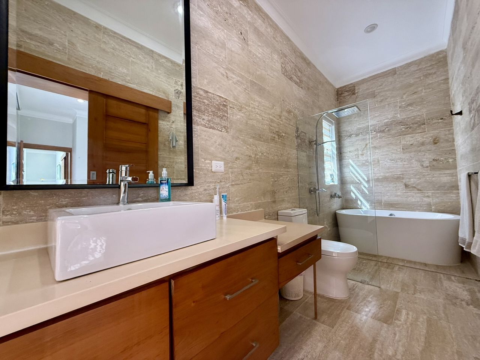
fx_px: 194
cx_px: 240
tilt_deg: +2.3
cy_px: 180
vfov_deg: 85.7
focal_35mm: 14
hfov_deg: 102.1
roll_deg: +3.6
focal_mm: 2.22
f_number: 2.2
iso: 250
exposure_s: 1/120
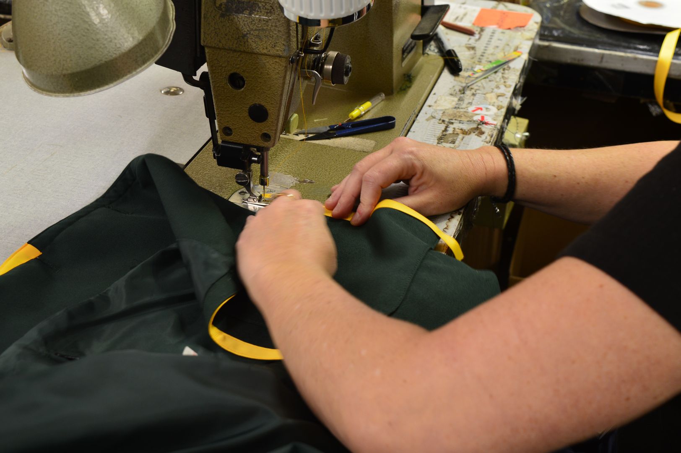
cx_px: 340
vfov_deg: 23.7
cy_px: 226
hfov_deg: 35.1
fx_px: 1077
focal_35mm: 57
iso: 400
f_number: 6.3
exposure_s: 1/20
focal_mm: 38
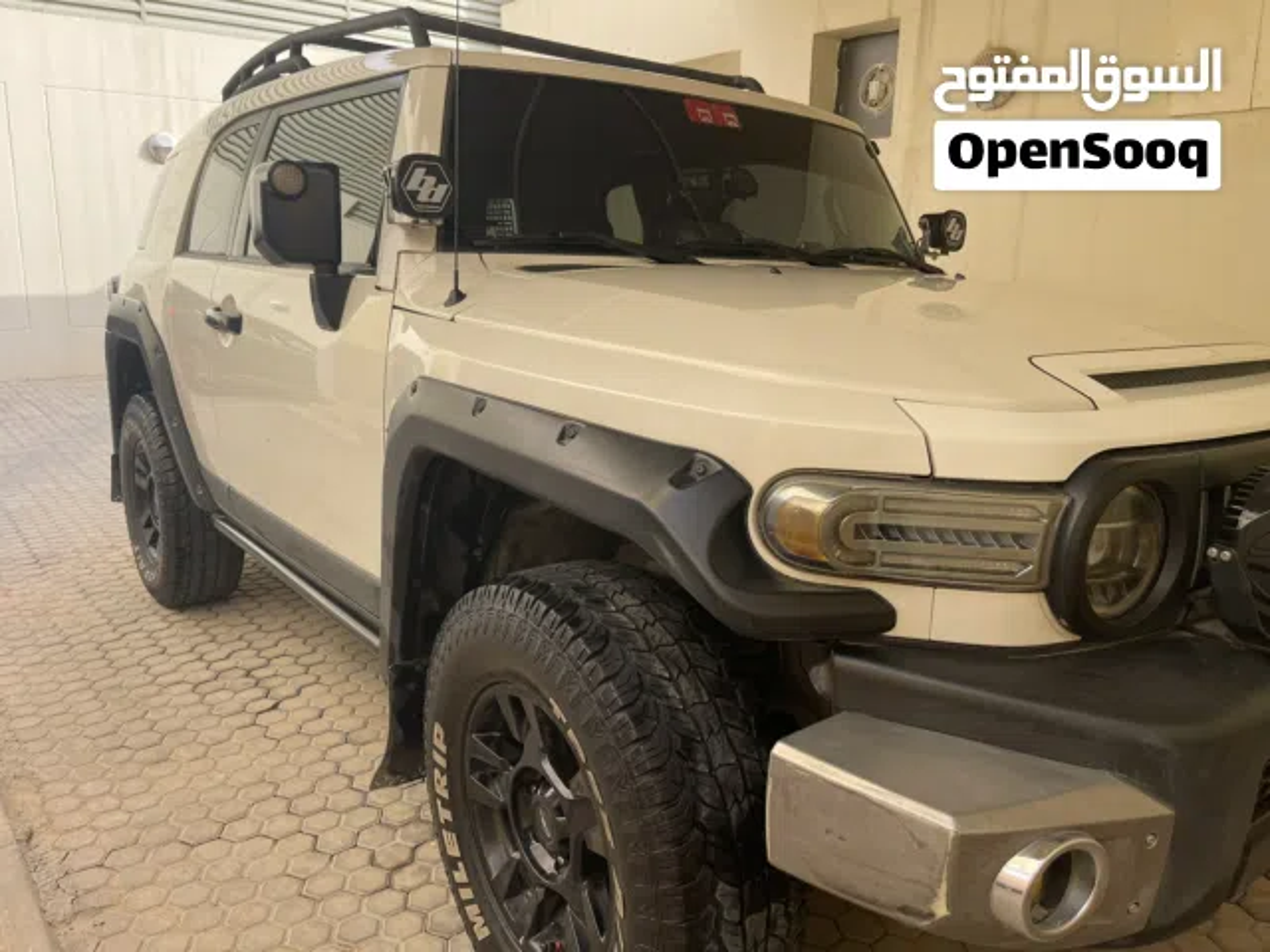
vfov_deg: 54.9
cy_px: 476
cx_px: 635
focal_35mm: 25
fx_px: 917
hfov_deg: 69.4
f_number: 1.6
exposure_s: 1/615
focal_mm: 5.1
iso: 32
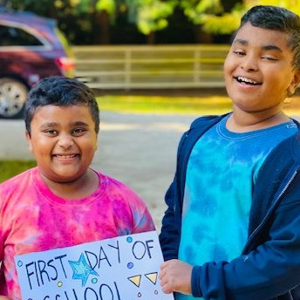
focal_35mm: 75
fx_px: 735
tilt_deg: -10.6
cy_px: 160
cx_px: 162
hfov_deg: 23.1
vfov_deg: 23.1
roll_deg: -2.0
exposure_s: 1/122
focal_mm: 6
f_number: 2
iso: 80
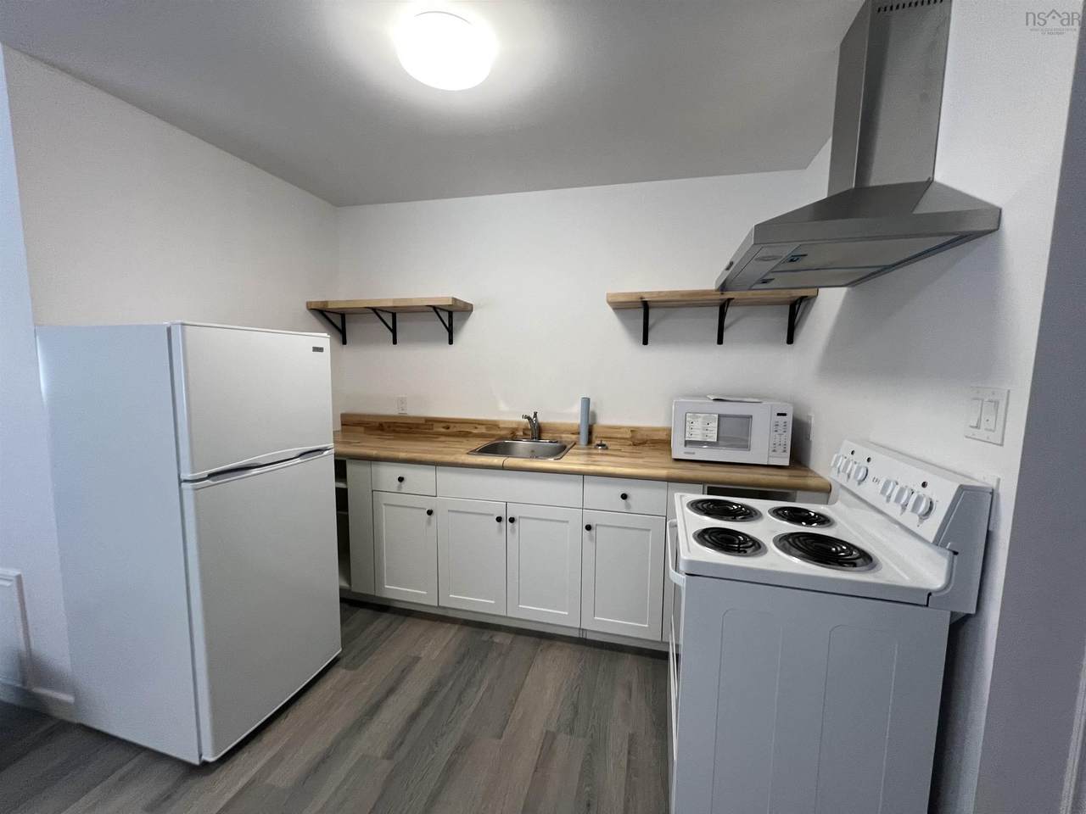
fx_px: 408
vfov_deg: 89.9
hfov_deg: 106.2
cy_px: 407
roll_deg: -1.1
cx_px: 543
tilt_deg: -8.1
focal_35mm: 13
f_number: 1.8
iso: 125
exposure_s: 1/60
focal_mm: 1.57
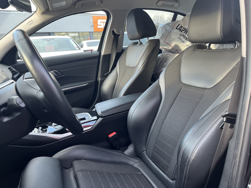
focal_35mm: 26
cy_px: 94
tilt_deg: -16.4
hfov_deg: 67.3
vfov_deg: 53.1
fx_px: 189
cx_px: 126
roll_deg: +5.4
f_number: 1.6
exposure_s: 1/107
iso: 125
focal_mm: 5.1
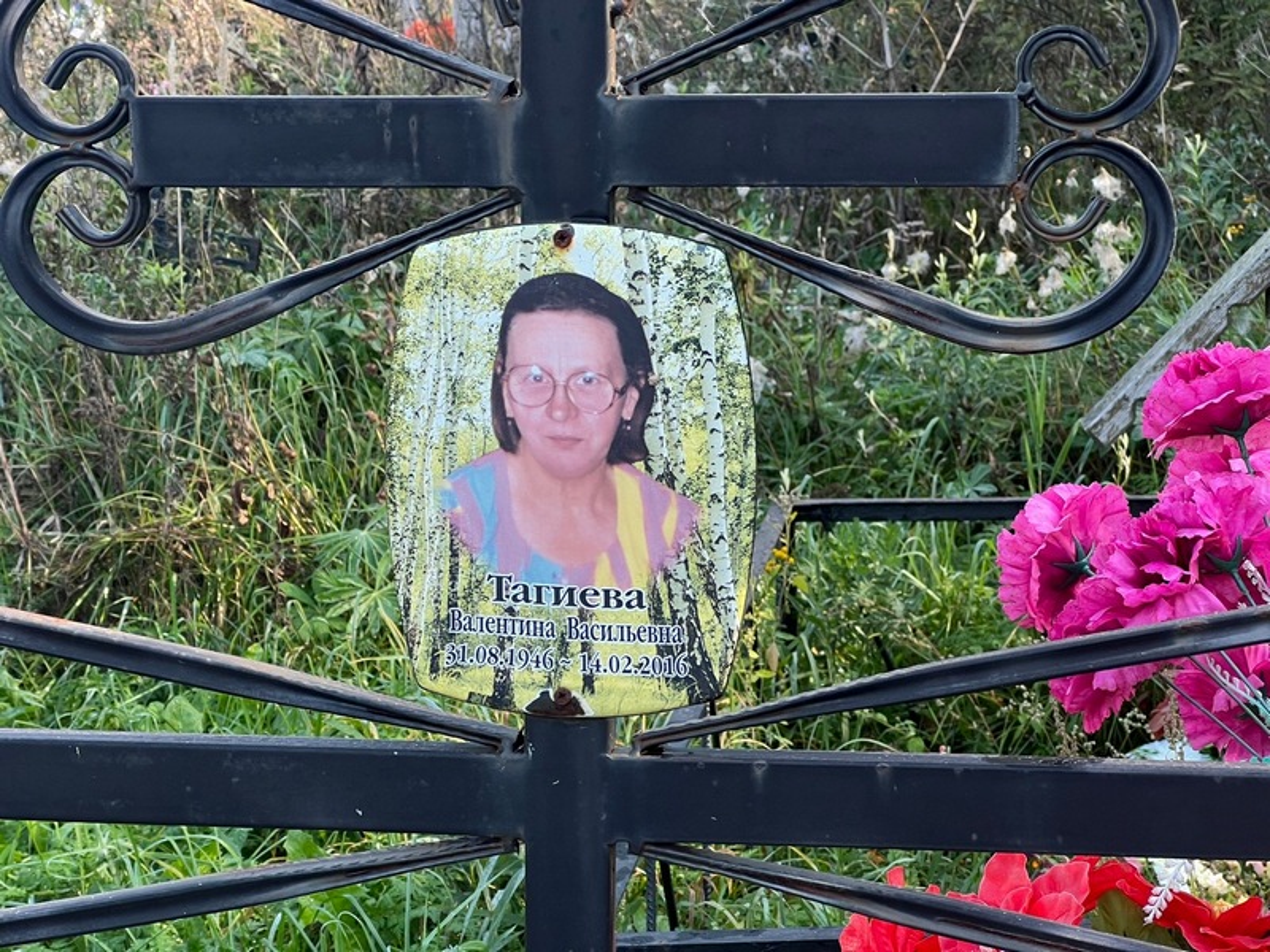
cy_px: 476
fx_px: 2825
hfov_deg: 25.3
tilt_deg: -10.7
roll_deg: +1.9
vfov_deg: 19.1
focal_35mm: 77
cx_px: 635
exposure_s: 1/99
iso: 32
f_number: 2.8
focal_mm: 9
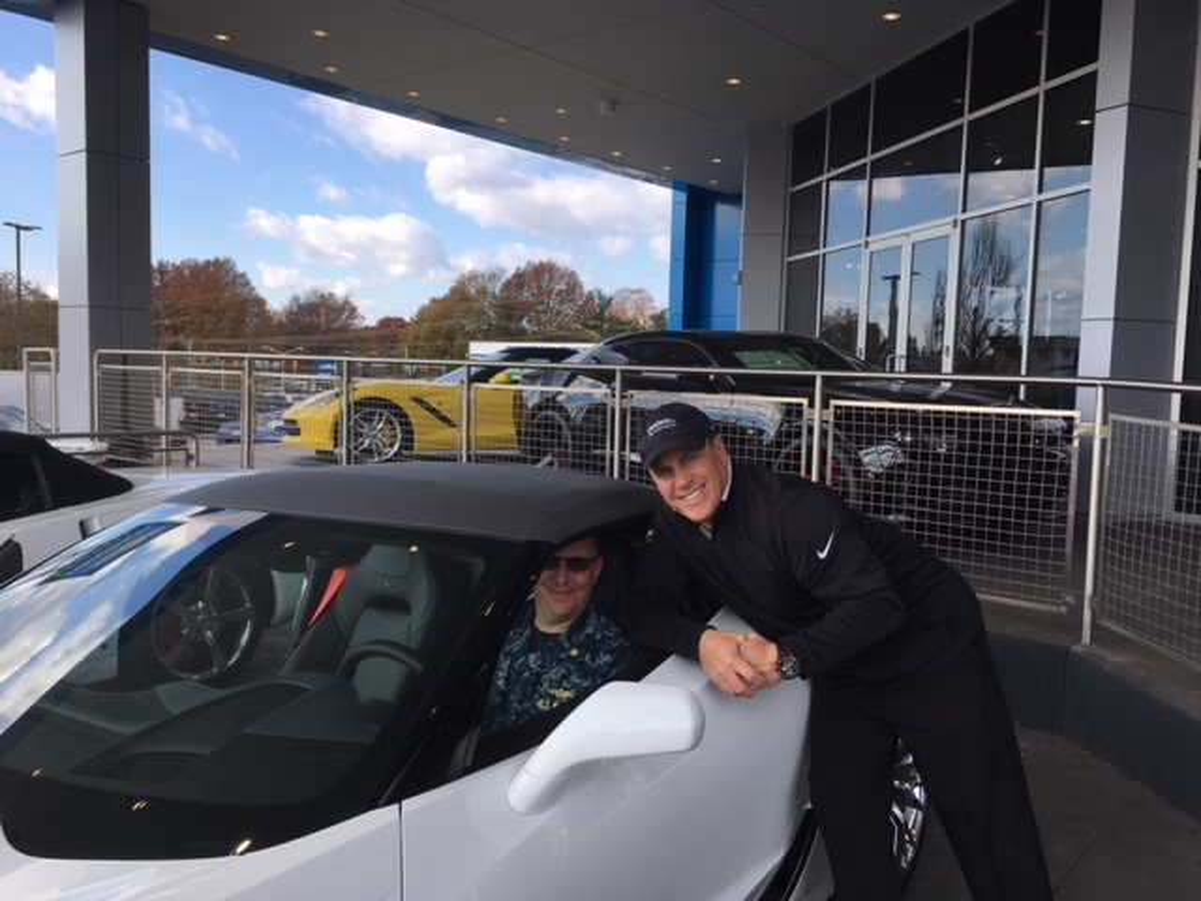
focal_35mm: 29
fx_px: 1006
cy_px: 450
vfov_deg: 48.2
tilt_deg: -5.6
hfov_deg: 61.7
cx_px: 600
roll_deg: -2.5
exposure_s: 1/630
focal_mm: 4.15
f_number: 2.2
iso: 25
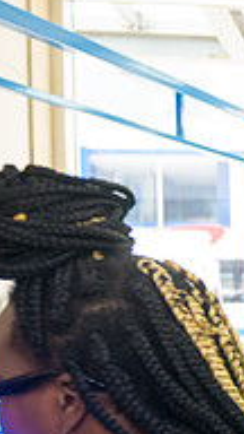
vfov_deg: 27.4
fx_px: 874
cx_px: 560
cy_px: 333
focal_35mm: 76
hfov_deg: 12.8
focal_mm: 24
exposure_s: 1/125
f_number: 3.2
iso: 400
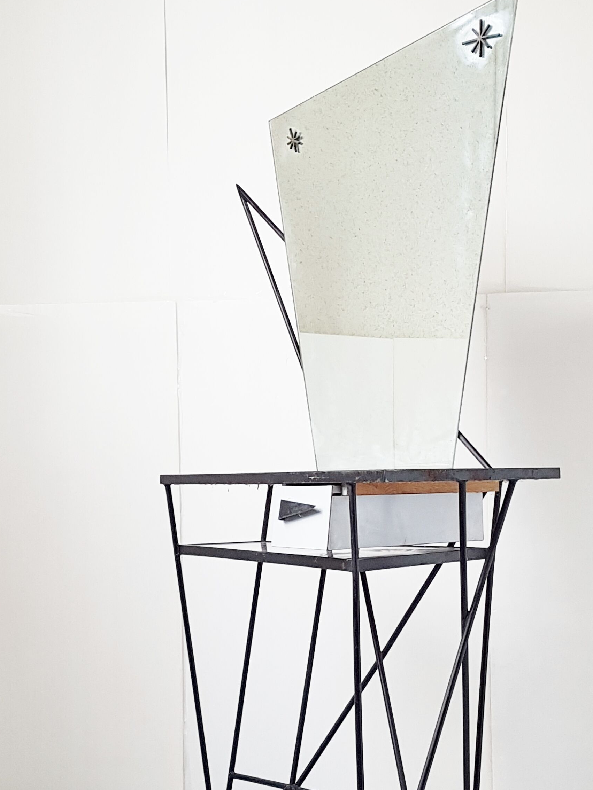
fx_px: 754
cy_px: 469
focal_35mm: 33
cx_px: 328
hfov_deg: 42.9
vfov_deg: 55.0
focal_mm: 4.2
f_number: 1.7
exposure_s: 1/60
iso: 64
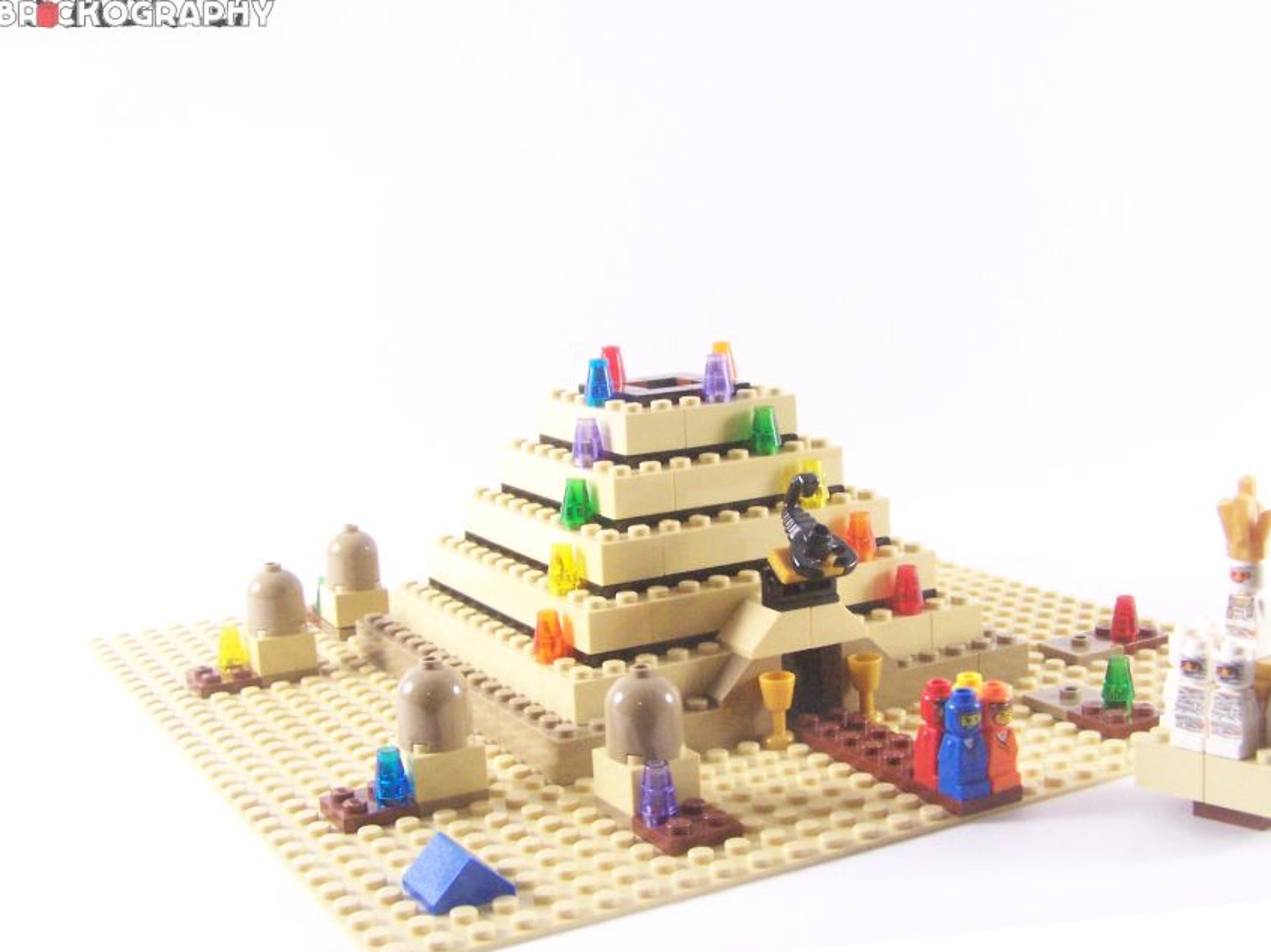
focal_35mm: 46
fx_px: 1689
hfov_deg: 41.1
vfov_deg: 31.5
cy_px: 511
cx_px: 738
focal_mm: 6.3
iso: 400
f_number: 4
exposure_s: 1/60
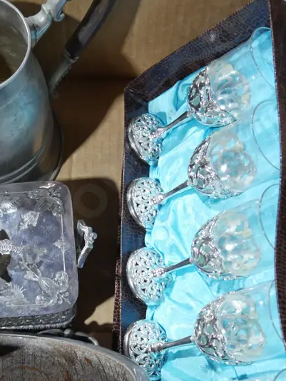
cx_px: 26
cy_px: 285
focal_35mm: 69
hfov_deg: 20.9
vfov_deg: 27.8
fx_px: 760
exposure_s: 1/60
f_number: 4
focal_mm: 18
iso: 1000
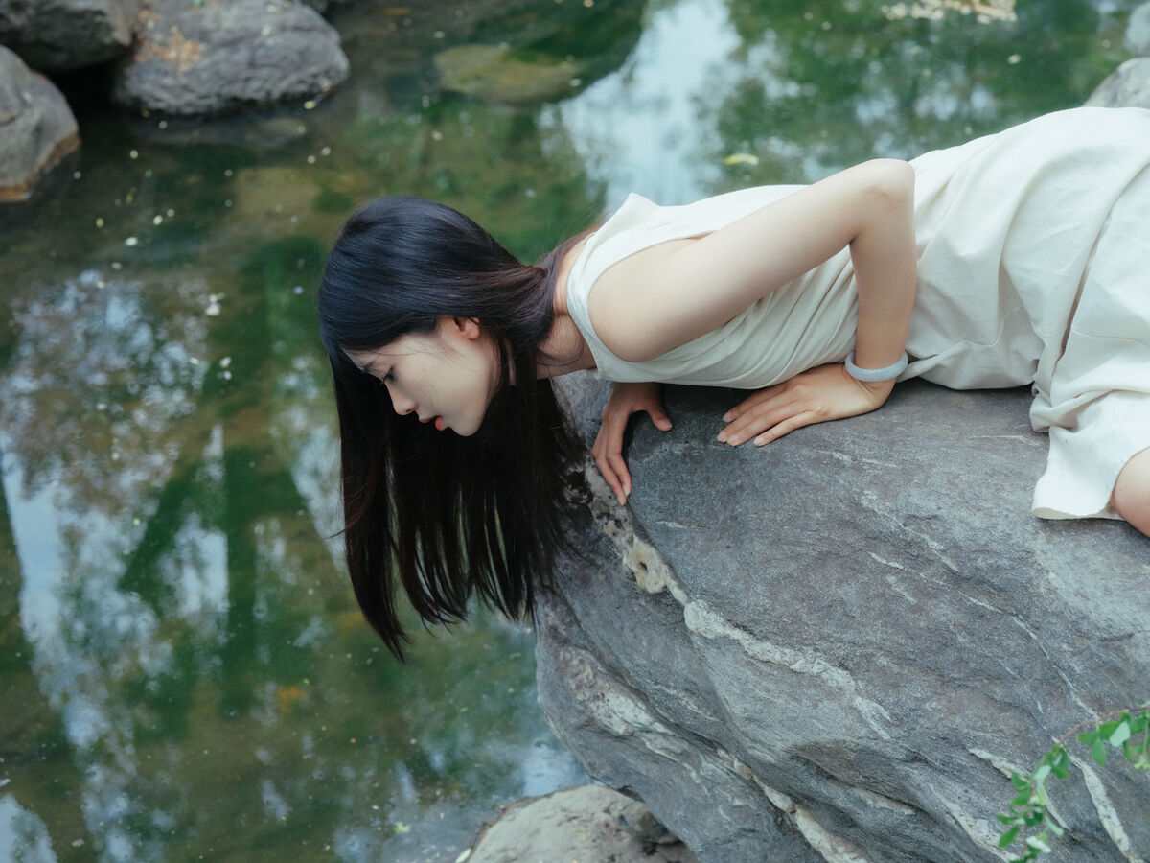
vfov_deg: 23.3
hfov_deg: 30.7
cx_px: 575
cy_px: 432
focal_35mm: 63
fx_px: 2093
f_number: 5.6
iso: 1000
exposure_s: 1/500
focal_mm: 80
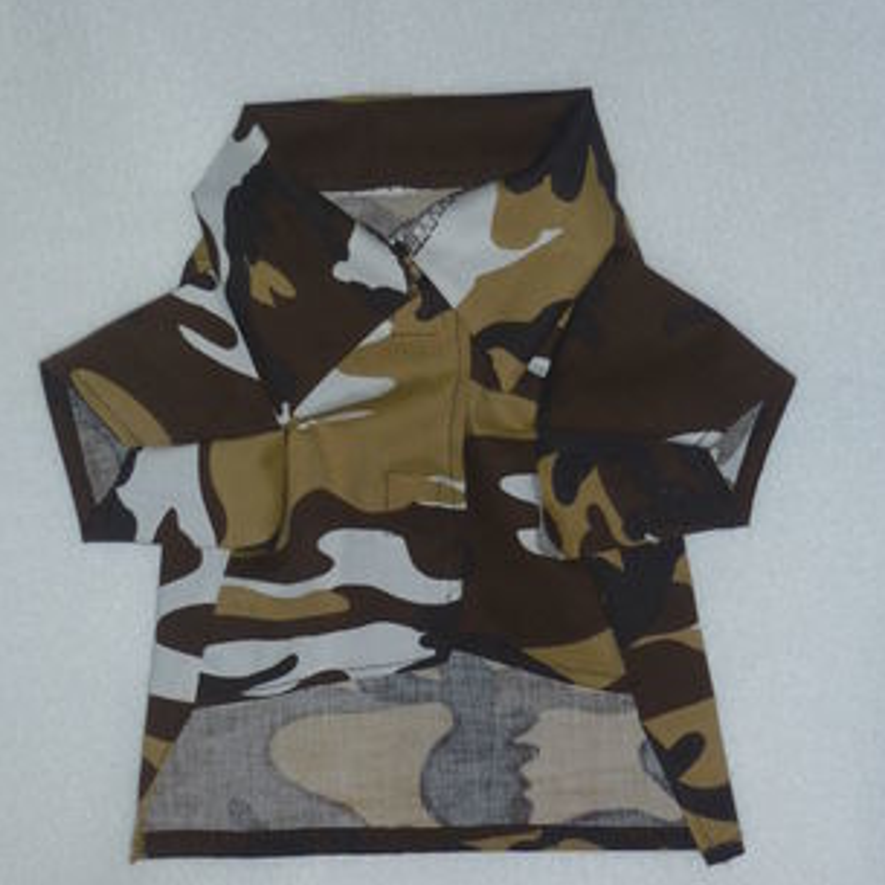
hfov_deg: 22.2
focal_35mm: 78
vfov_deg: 22.2
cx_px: 400
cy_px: 540
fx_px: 2256
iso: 100
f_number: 3.4
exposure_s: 1/40
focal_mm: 9.2
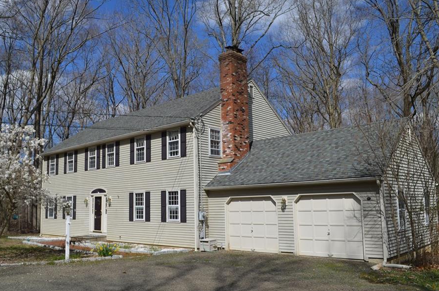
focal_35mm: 31
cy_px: 150
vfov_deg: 42.1
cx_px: 195
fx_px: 377
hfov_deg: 60.2
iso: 100
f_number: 9
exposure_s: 1/320
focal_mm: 18
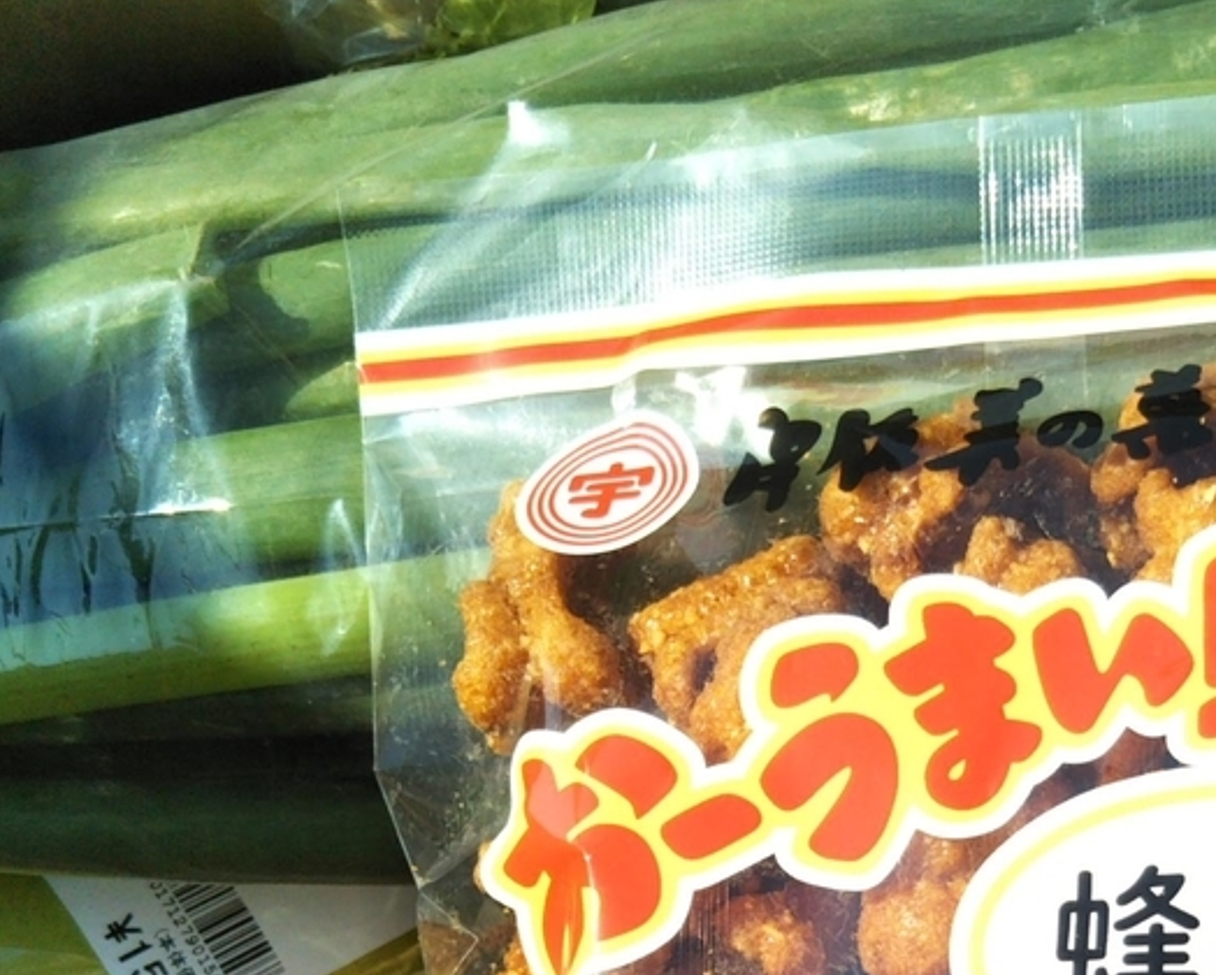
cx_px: 875
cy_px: 996
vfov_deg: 21.9
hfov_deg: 28.0
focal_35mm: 67
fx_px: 2413
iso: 27
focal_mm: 4
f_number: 2.2
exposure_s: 1/697
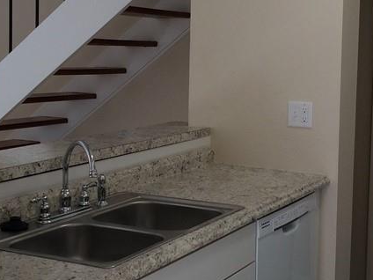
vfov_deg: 21.9
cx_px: 253
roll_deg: -0.9
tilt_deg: -3.0
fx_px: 722
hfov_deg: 28.8
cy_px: 98
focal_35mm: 67
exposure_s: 1/120
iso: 50
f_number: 2.2
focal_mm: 4.15
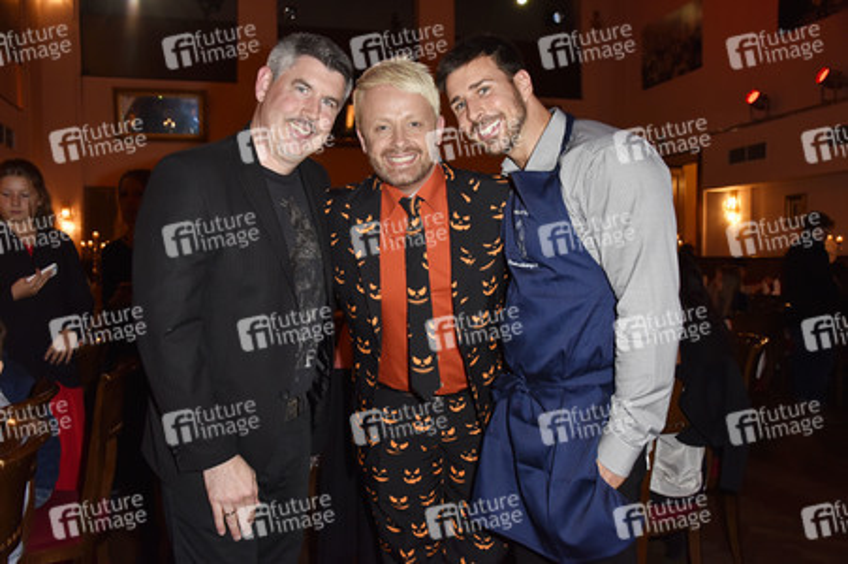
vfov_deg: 38.8
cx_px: 424
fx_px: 800
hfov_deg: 55.8
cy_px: 282
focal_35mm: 34
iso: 1250
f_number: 5.6
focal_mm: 34
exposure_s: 1/125
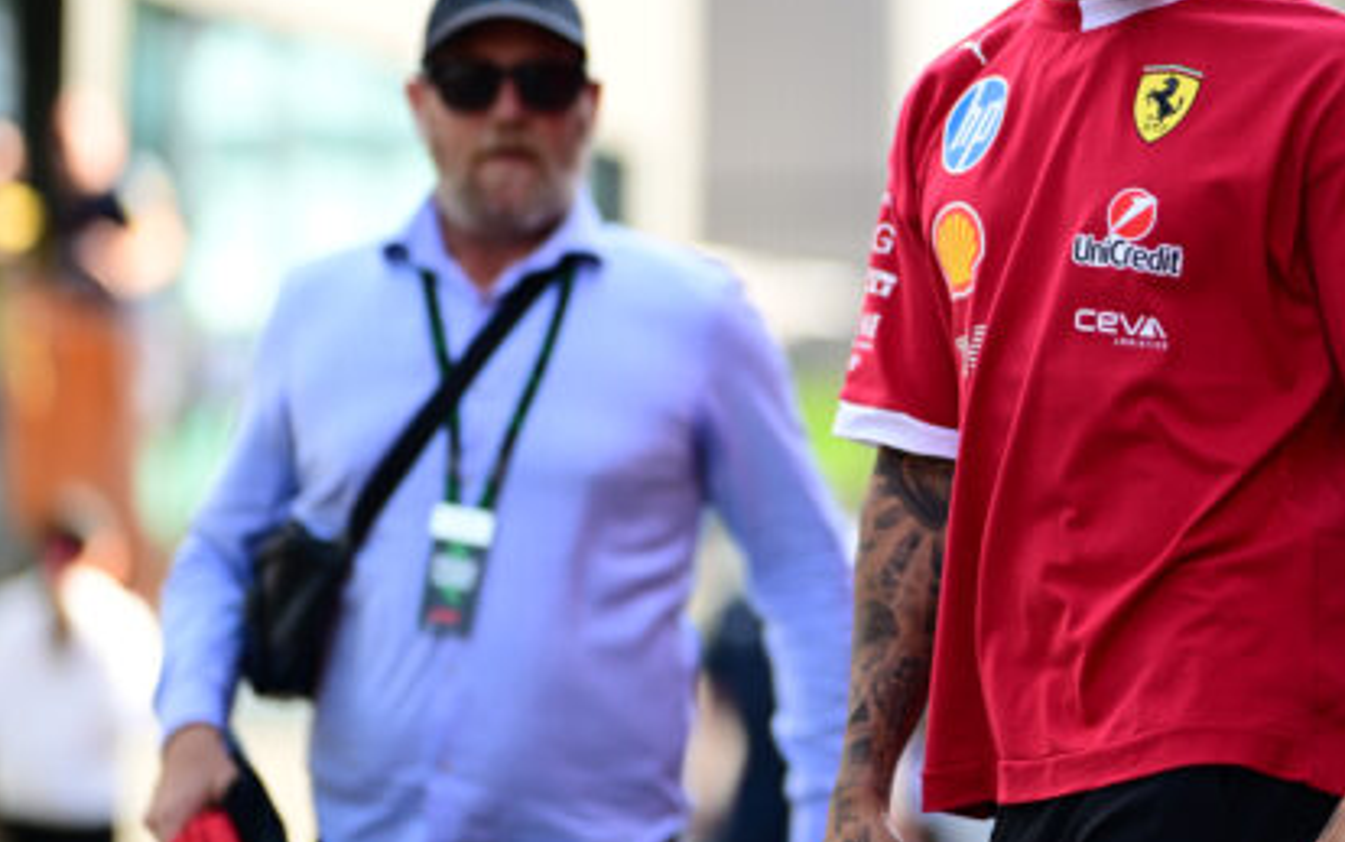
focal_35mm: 157
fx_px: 5756
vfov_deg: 8.4
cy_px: 351
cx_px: 1108
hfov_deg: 13.3
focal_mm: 85
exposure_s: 1/2000
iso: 200
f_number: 1.2
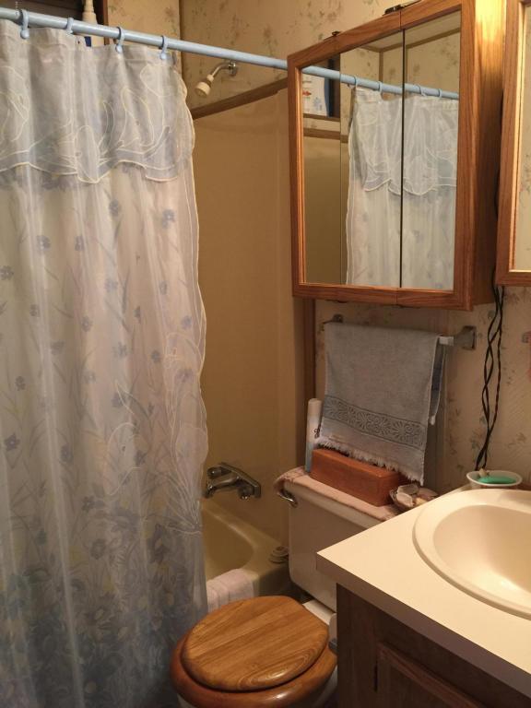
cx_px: 266
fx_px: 593
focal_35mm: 29
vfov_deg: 61.7
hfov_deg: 48.2
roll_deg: +1.6
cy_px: 354
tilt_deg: -10.0
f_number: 2.2
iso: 80
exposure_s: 1/15
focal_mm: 4.15
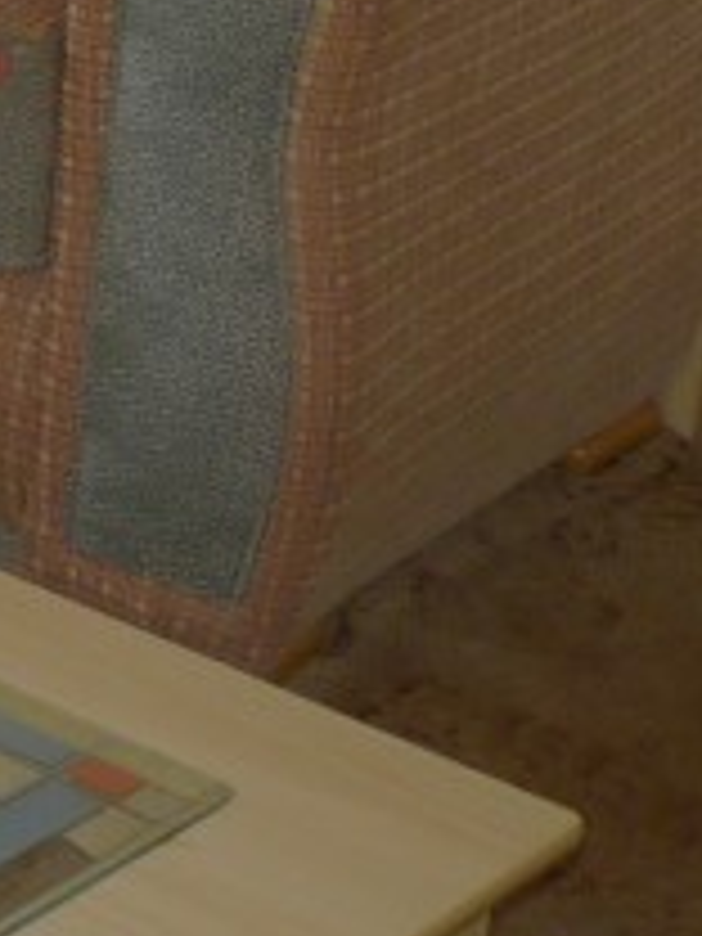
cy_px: -504
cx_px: -1811
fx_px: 3461
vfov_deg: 14.3
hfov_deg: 8.4
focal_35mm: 128
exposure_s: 1/400
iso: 100
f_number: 2.8
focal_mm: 5.1
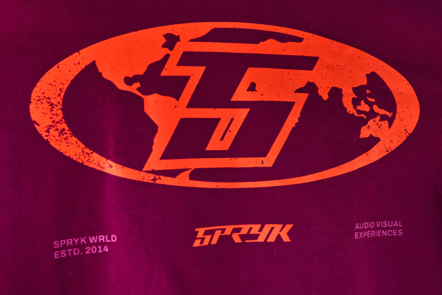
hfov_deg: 43.6
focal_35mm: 45
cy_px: 148
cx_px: 221
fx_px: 553
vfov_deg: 29.9
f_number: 4
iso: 50
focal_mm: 30
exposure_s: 1/200
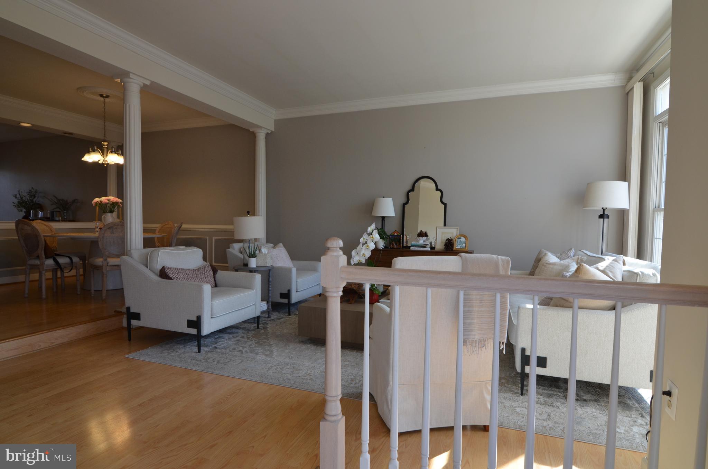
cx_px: 354
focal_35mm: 20
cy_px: 234
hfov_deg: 85.5
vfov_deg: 63.0
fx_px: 383
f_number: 5
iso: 400
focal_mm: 13
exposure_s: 1/100
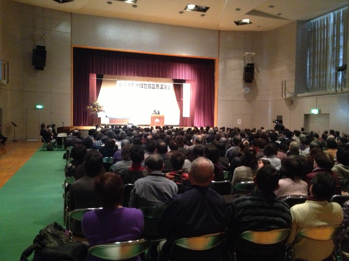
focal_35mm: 35
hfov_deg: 52.6
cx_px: 174
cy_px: 130
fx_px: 353
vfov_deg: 40.7
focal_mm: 4.28
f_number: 2.4
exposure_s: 1/15
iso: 800
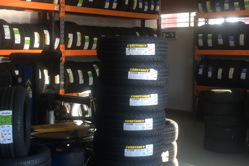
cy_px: 73
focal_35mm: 56
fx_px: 387
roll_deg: +0.8
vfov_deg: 24.2
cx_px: 114
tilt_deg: -4.0
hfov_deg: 35.6
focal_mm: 4.15
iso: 40
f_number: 2.2
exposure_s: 1/50
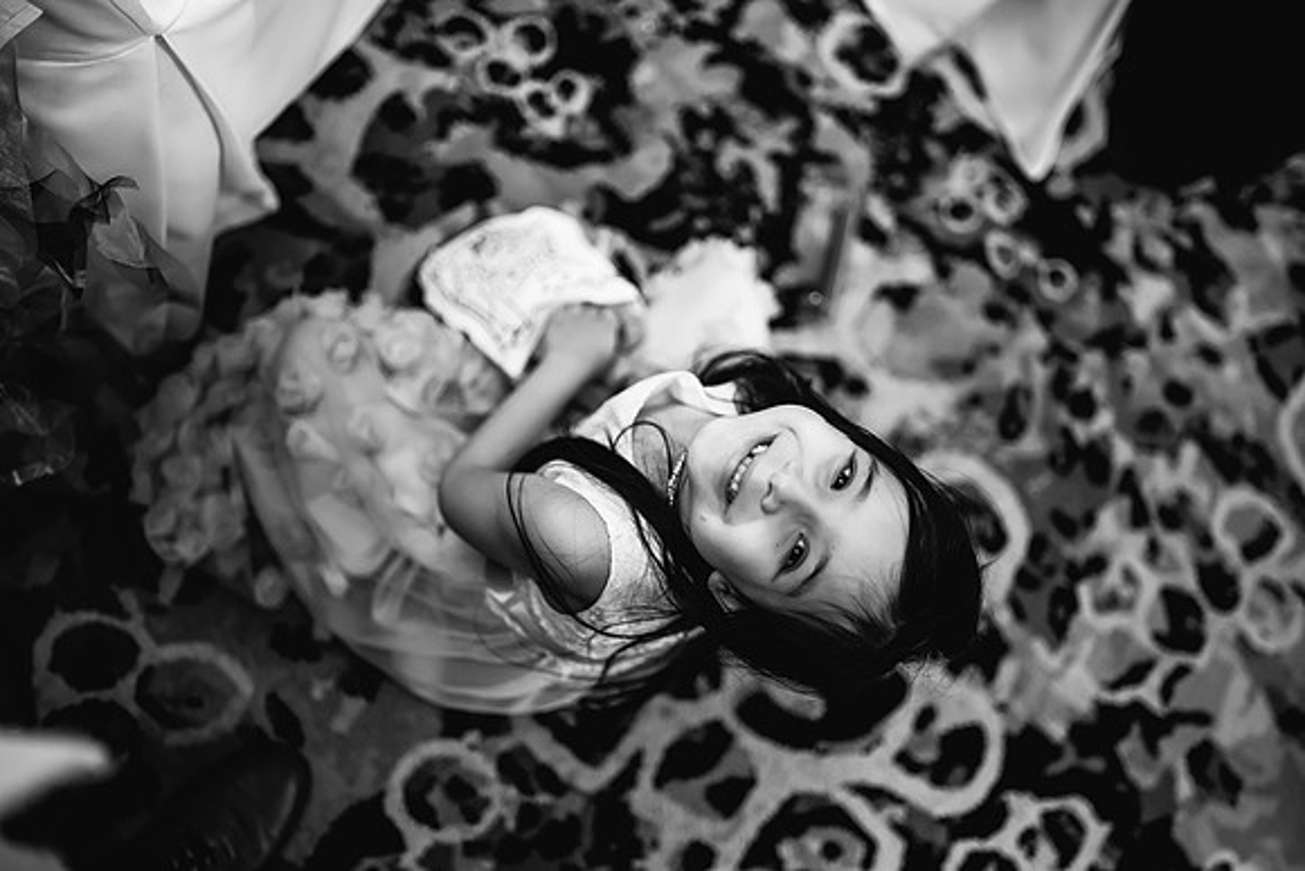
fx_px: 1269
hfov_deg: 54.4
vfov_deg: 37.9
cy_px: 436
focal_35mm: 35
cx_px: 652
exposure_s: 1/250
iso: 1600
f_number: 1.4
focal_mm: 35
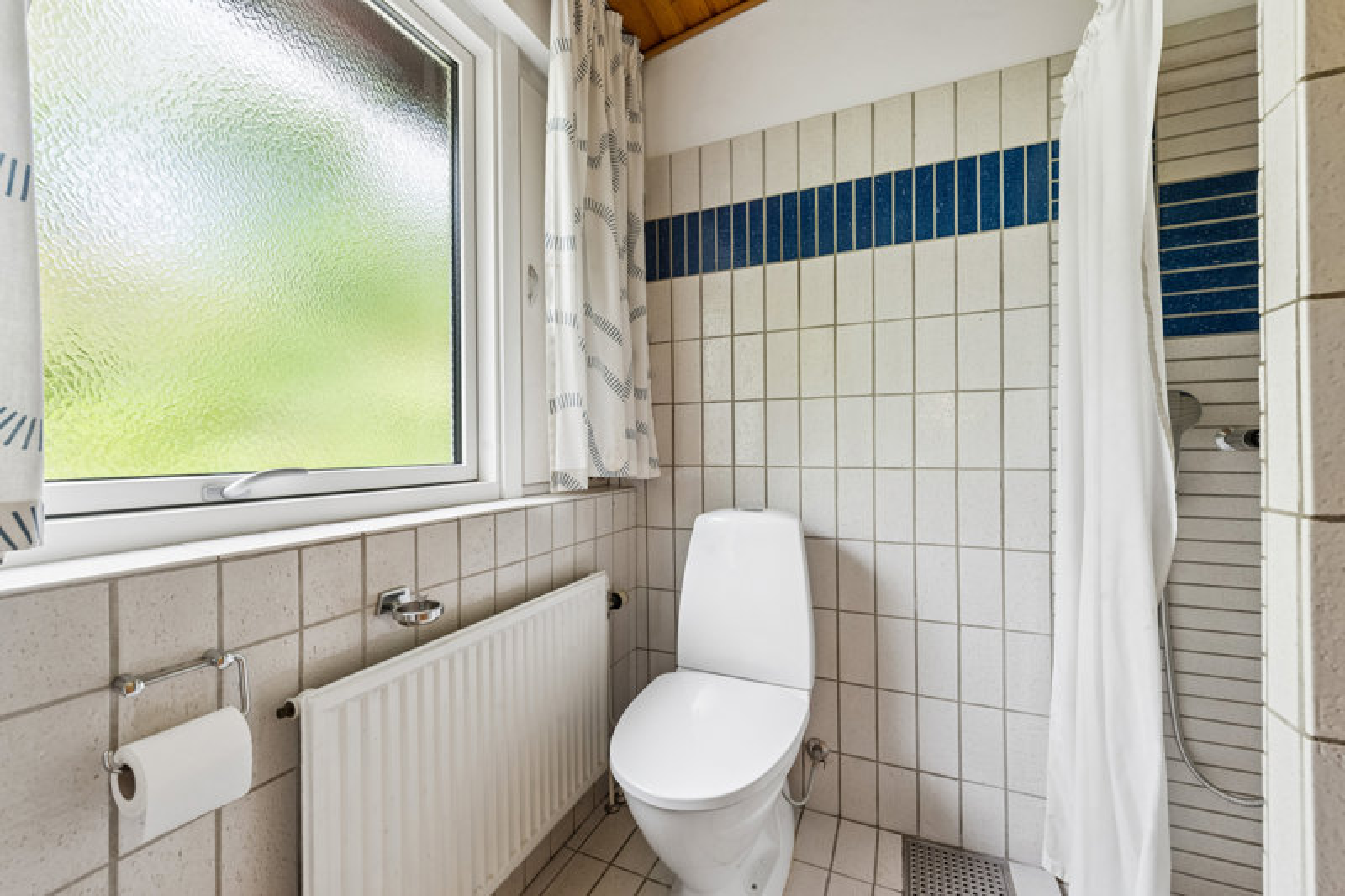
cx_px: 672
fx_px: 523
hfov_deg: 104.3
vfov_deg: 81.2
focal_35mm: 14
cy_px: 448
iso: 250
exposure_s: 1/13
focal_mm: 14
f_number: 10
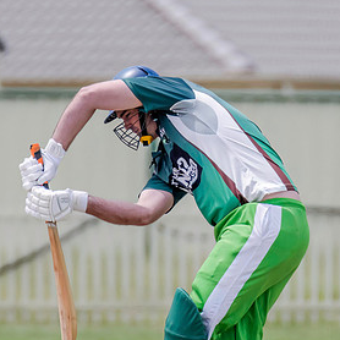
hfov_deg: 1.1
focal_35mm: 1601
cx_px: 136
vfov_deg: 1.1
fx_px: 17791
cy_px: 245
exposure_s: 1/2500
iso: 800
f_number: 7.1
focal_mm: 600
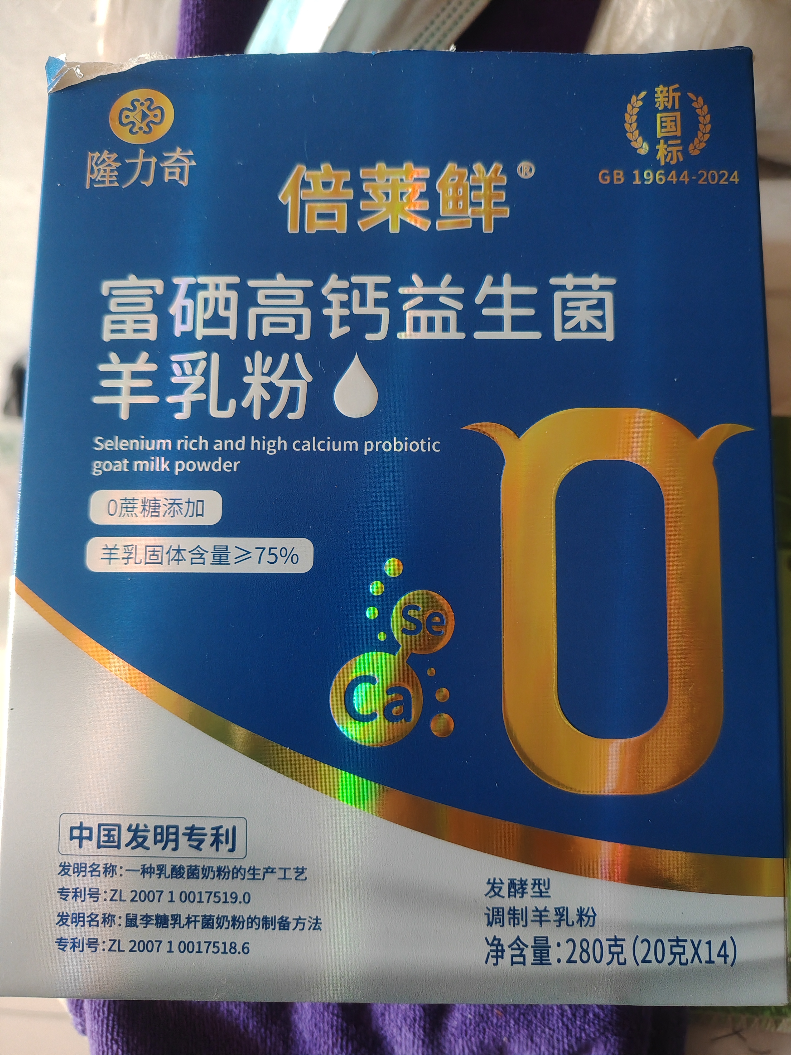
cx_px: 396
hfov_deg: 58.9
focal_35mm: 23
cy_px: 528
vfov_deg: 73.9
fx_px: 701
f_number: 1.8
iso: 1600
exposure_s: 1/50
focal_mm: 5.25
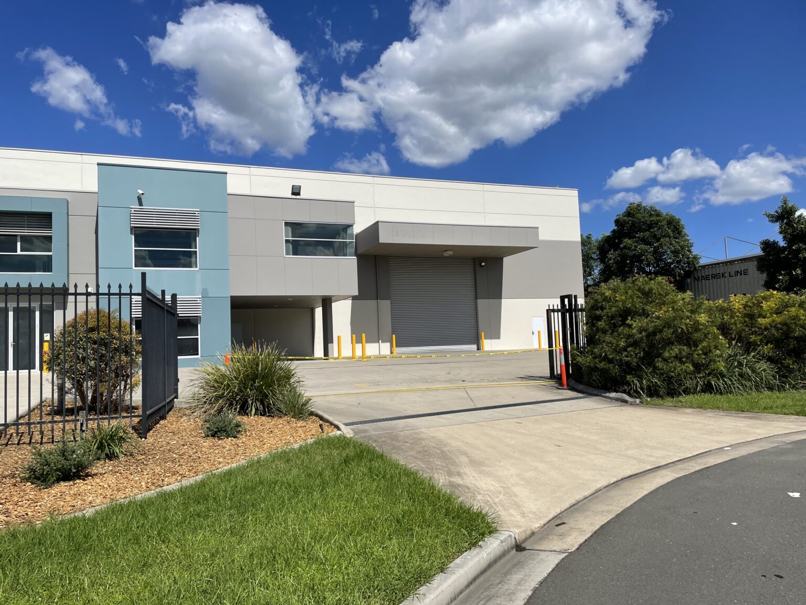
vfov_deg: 53.1
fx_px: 605
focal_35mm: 26
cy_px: 302
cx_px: 403
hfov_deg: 67.3
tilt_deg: +4.5
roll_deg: +2.2
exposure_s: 1/5556
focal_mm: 4.2
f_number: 1.6
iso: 32
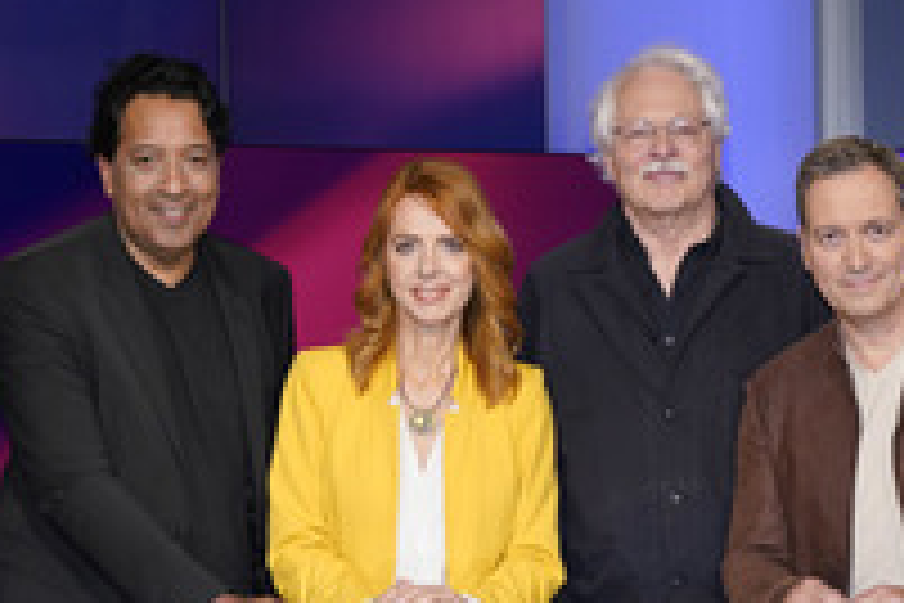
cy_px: 432
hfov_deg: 24.4
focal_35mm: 83
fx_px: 2084
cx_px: 537
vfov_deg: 16.4
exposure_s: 1/160
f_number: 5
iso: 1600
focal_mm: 37
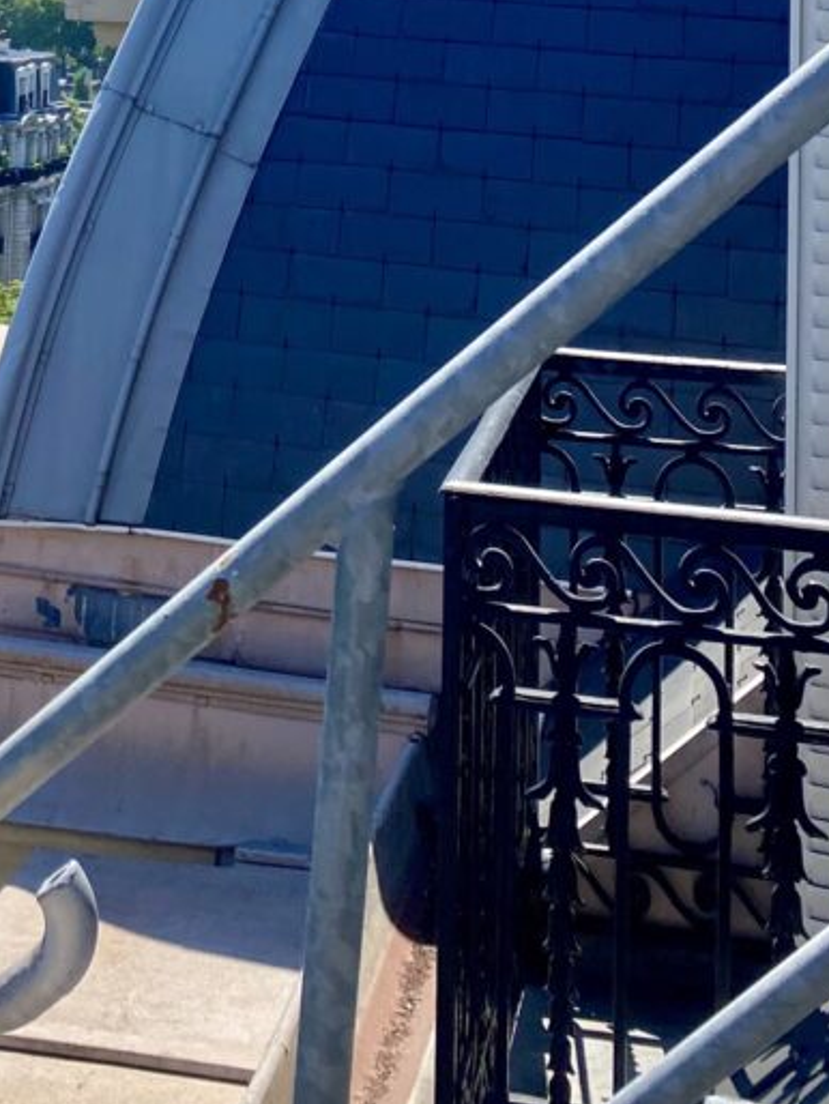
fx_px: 2201
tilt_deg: +6.3
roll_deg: -1.9
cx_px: 67
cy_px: -214
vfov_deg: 25.4
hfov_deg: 20.8
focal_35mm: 69
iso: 32
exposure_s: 1/3497
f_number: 1.8
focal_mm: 4.25
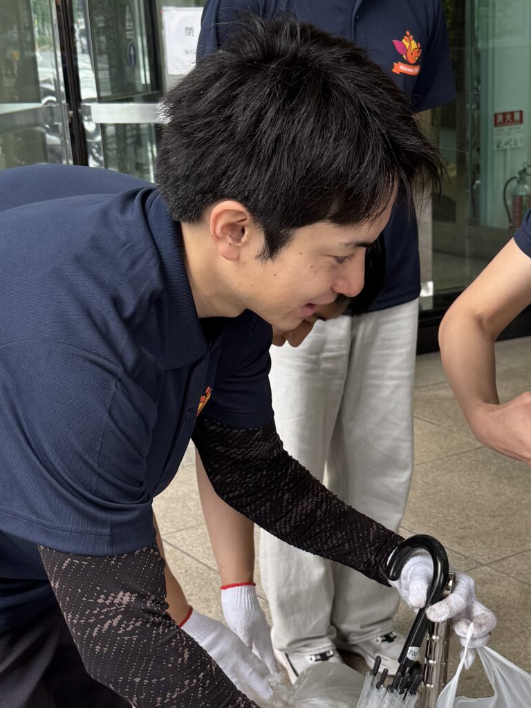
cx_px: 403
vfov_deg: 31.7
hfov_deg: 24.1
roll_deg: +1.3
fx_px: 1227
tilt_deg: -22.7
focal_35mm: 60
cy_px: 507
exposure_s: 1/125
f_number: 1.78
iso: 80
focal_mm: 6.76
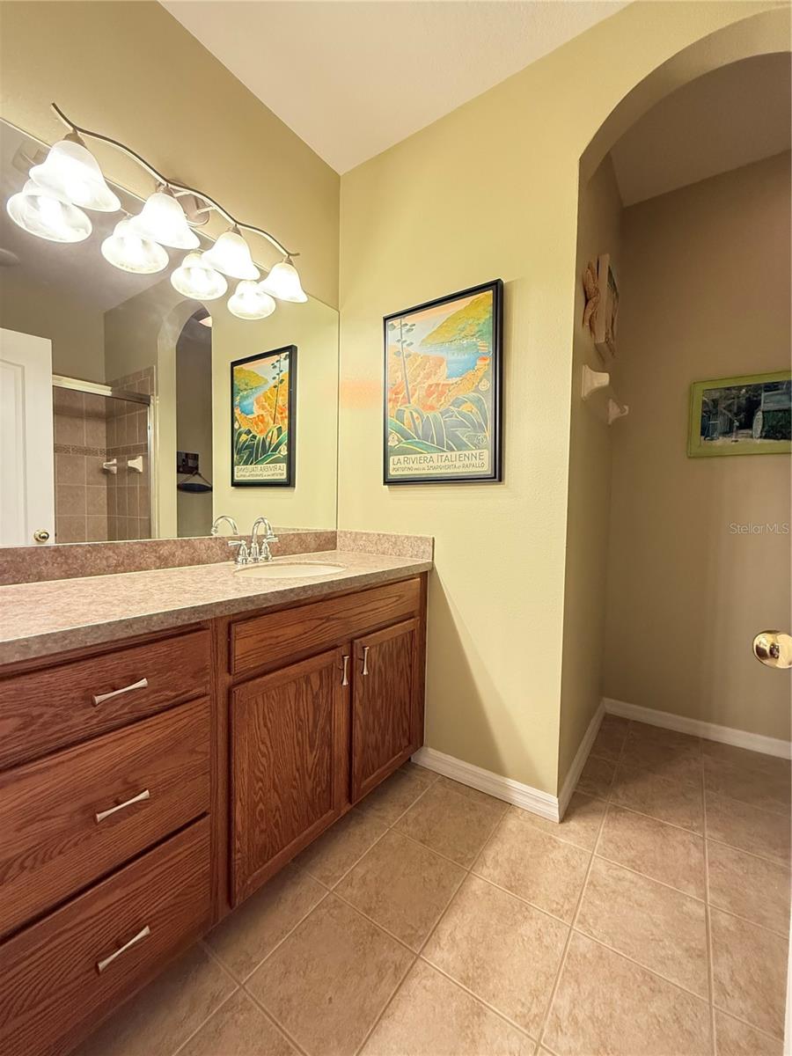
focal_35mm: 14
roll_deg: -1.6
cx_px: 396
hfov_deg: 85.7
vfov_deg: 102.1
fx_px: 427
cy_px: 528
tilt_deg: -1.3
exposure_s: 1/60
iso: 640
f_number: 2.2
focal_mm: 2.22
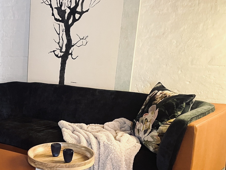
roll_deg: -0.3
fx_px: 385
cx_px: 18
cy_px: 147
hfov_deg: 31.1
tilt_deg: -15.9
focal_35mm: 59
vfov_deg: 24.2
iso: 400
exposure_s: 1/33
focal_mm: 4.2
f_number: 1.6
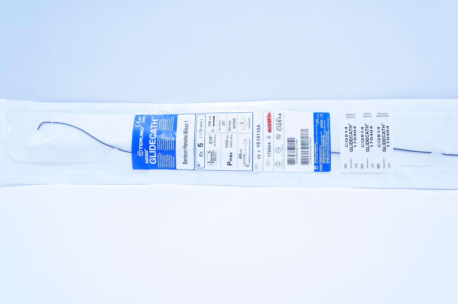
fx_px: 426
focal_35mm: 34
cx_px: 222
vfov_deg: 39.3
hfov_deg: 56.5
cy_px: 147
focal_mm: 21
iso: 800
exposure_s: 1/160
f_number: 5.6
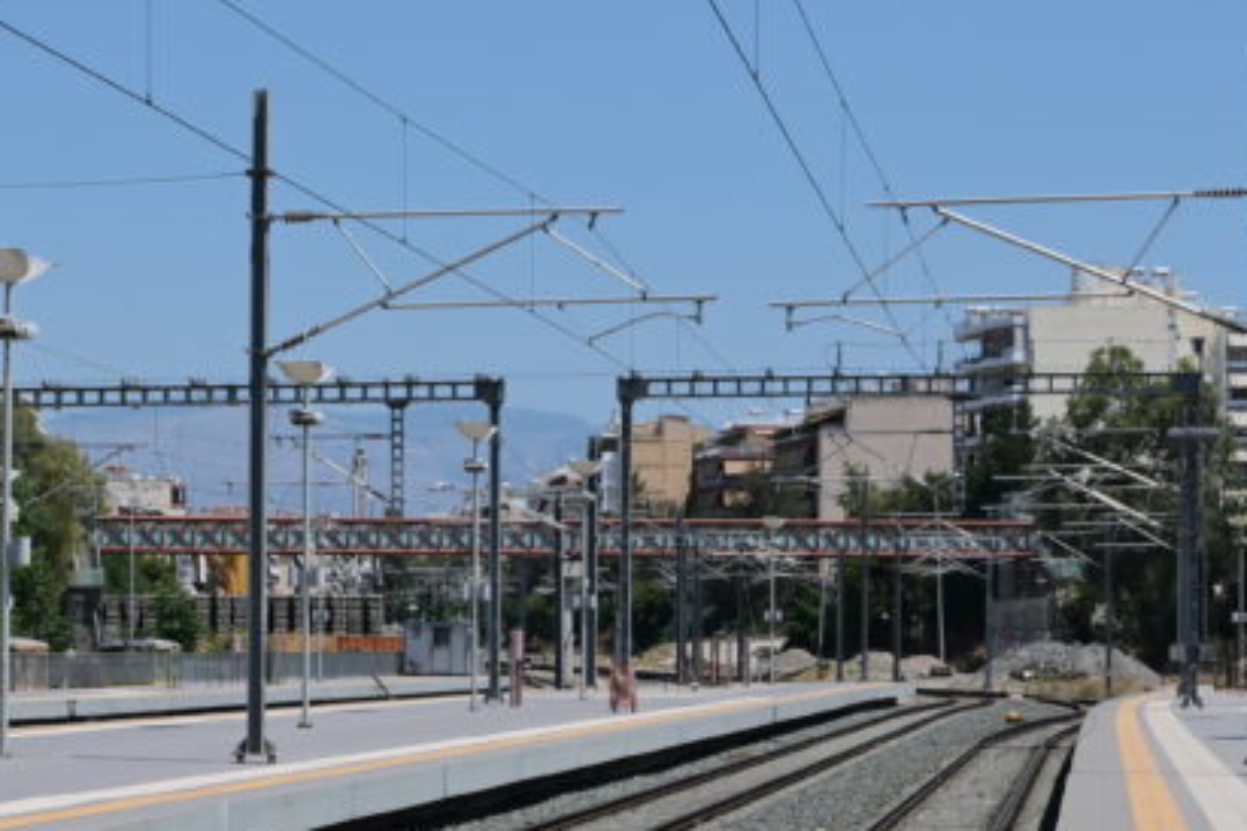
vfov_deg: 12.6
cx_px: 76
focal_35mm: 108
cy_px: 652
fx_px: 3741
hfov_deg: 18.5
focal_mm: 37
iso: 200
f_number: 9
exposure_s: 1/800
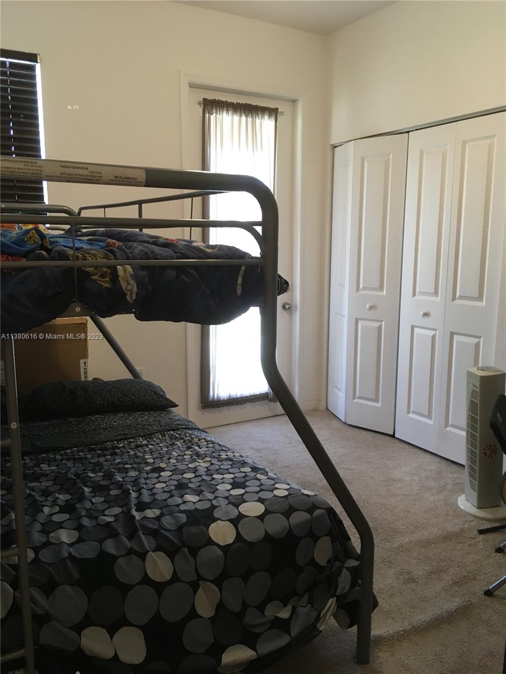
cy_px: 337
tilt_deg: -9.2
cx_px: 253
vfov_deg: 61.7
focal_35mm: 29
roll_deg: +0.5
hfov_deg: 48.2
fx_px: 565
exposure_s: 1/30
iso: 100
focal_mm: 4.15
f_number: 2.2
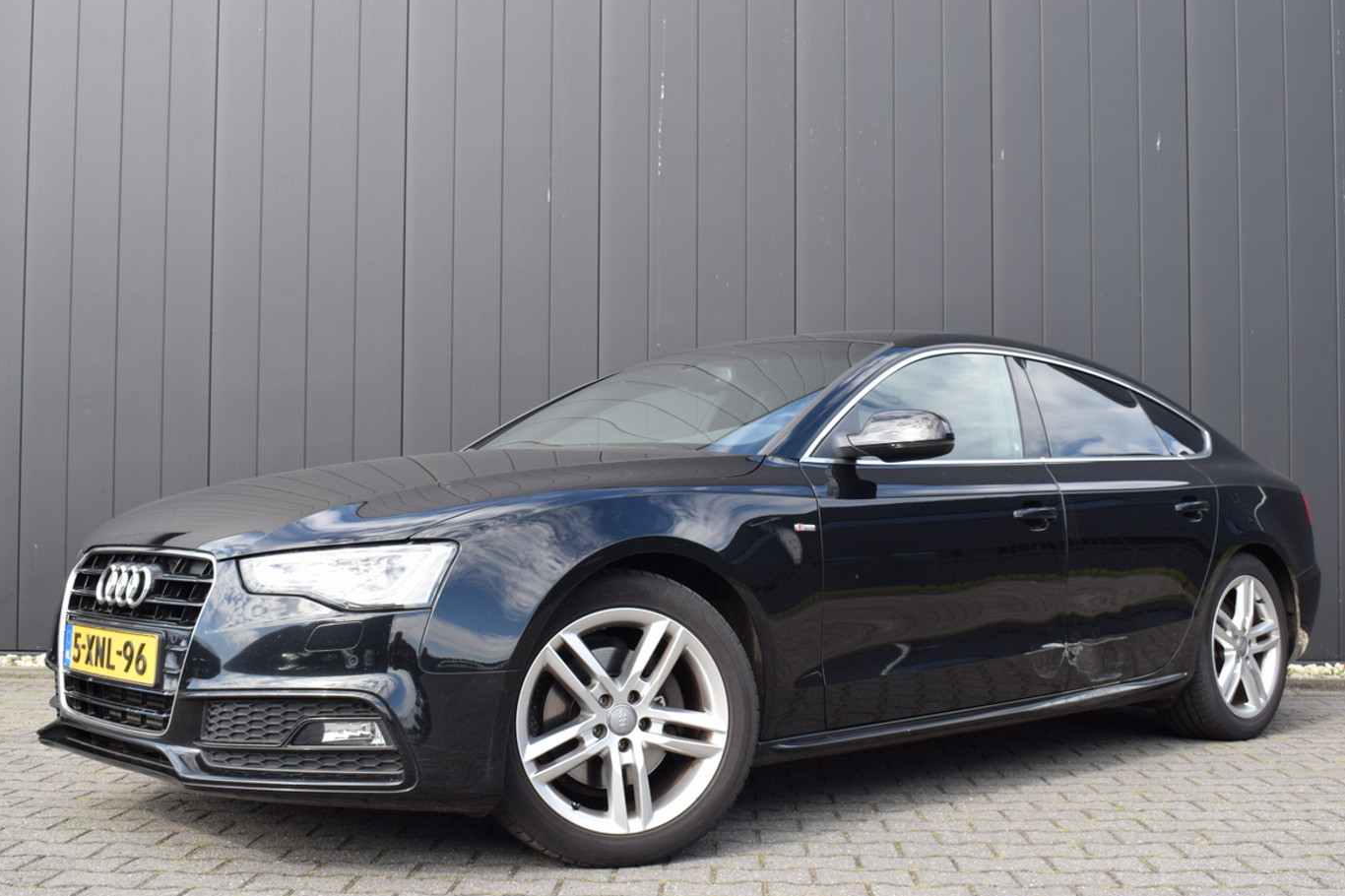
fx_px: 1550
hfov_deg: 46.9
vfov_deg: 32.2
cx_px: 671
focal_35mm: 42
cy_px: 456
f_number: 8
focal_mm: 27
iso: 400
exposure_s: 1/250
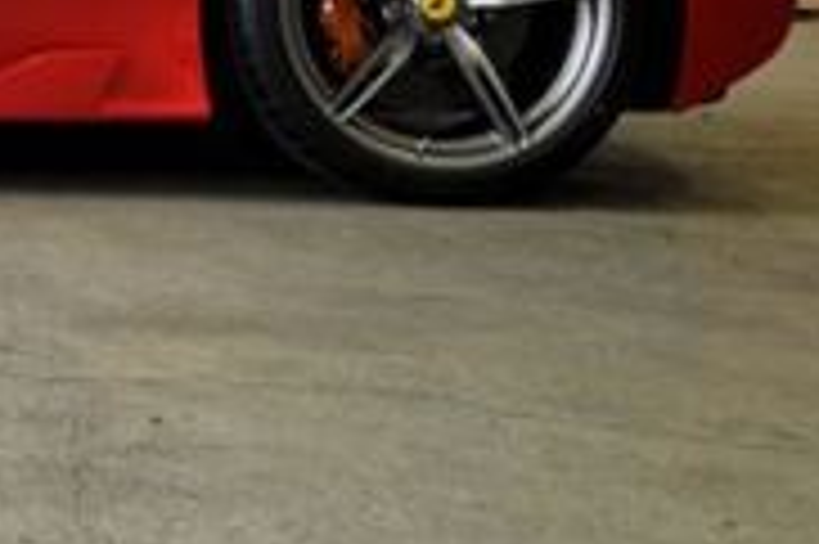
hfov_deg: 16.1
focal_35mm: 116
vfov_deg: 11.3
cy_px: -290
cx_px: -428
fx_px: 2637
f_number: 5.6
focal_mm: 24
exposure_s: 1/30
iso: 200
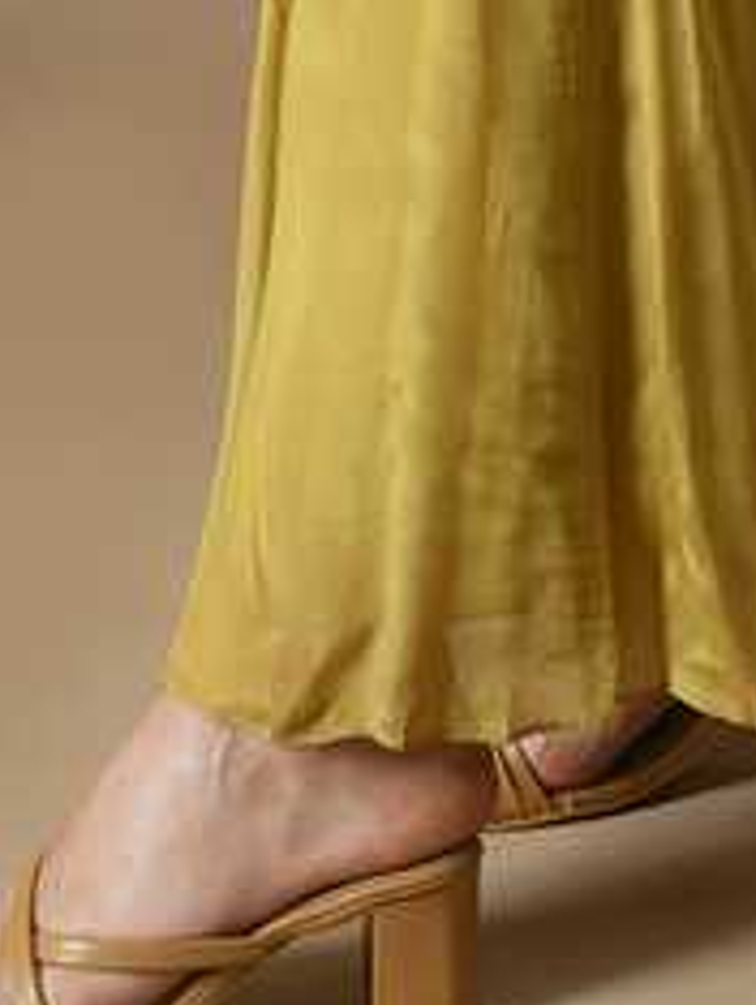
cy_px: 24
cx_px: 747
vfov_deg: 12.9
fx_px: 4389
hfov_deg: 9.8
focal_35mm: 151
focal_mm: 70
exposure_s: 1/160
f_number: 8
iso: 200
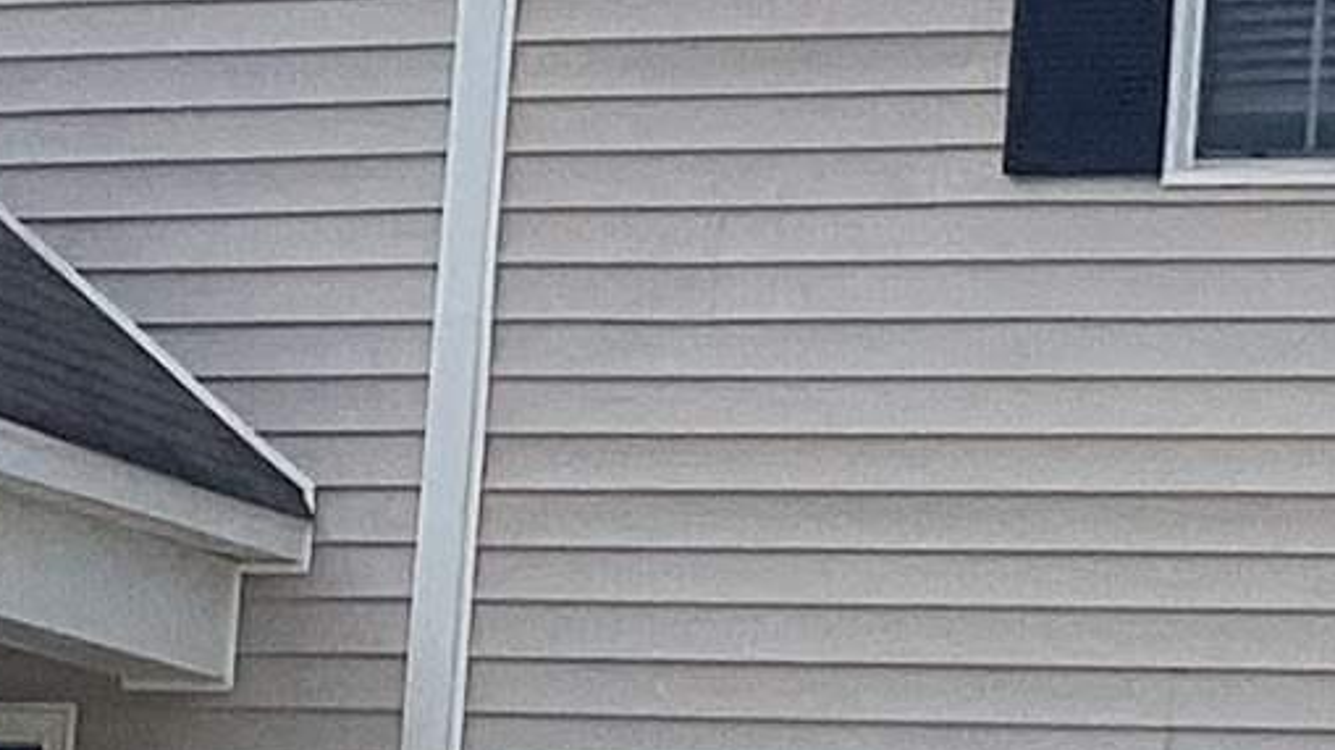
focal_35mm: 204
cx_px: 1052
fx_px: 7219
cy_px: 829
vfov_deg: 5.9
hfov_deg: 10.5
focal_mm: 3.3
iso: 25
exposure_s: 1/2146
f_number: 2.4
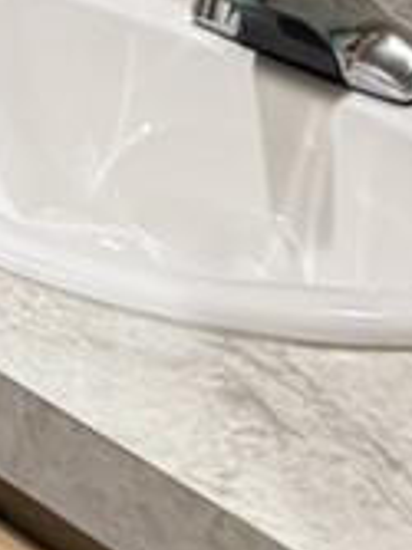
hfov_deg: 8.8
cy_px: -435
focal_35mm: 147
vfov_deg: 12.3
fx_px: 2336
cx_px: -672
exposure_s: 1/60
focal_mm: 6.76
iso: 160
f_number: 1.78
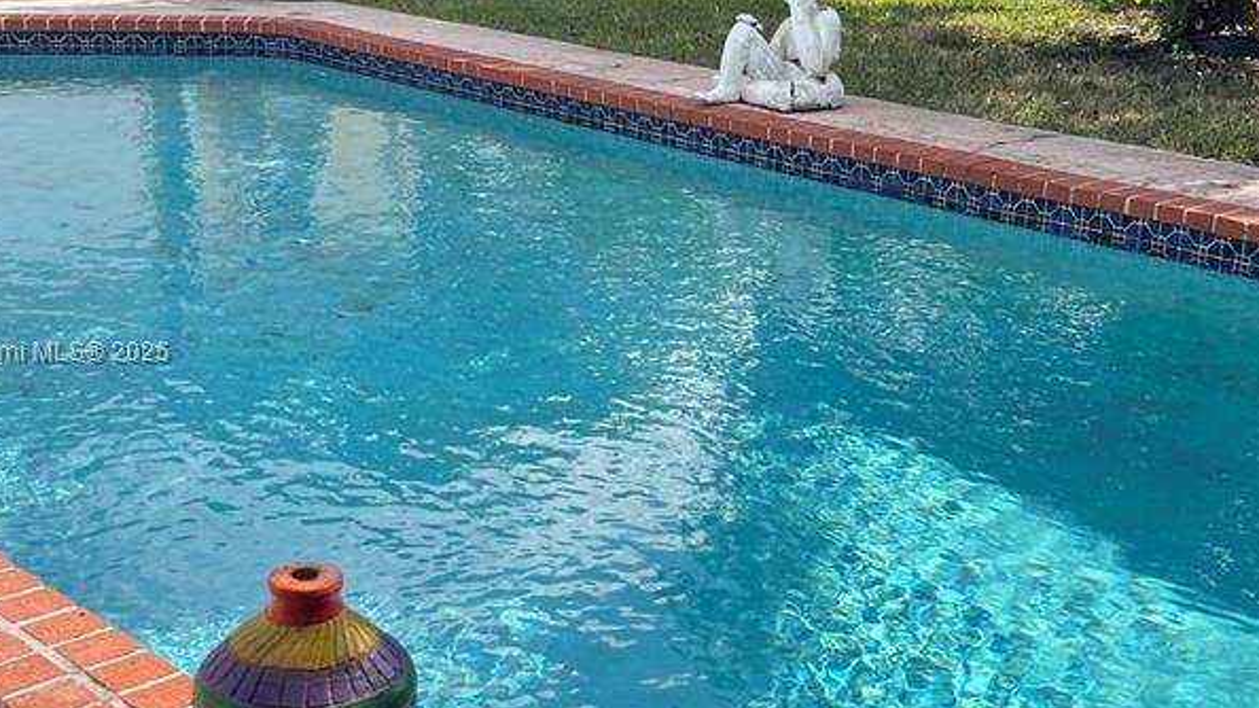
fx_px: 1836
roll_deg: -0.6
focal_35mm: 55
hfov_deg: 37.7
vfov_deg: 21.8
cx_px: 735
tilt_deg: -16.9
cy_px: 354
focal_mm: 5.1
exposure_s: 1/2203
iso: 32
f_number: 1.6
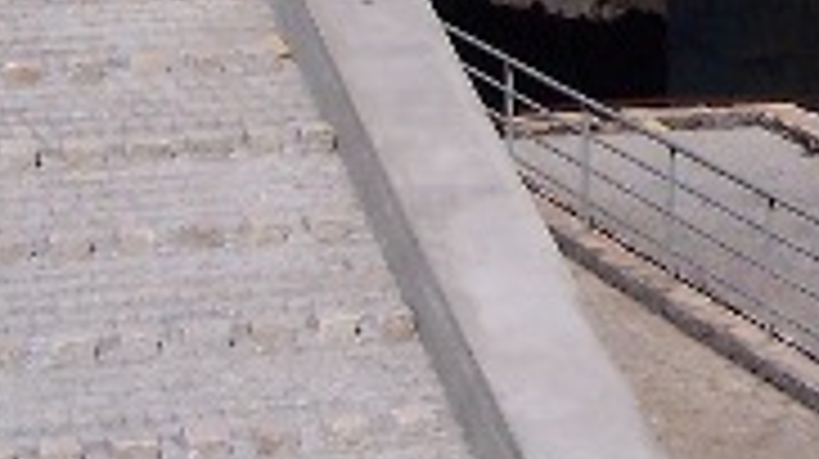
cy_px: -328
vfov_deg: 6.5
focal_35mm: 182
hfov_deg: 11.5
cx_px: 1066
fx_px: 3949
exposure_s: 1/1000
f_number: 4.8
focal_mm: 8
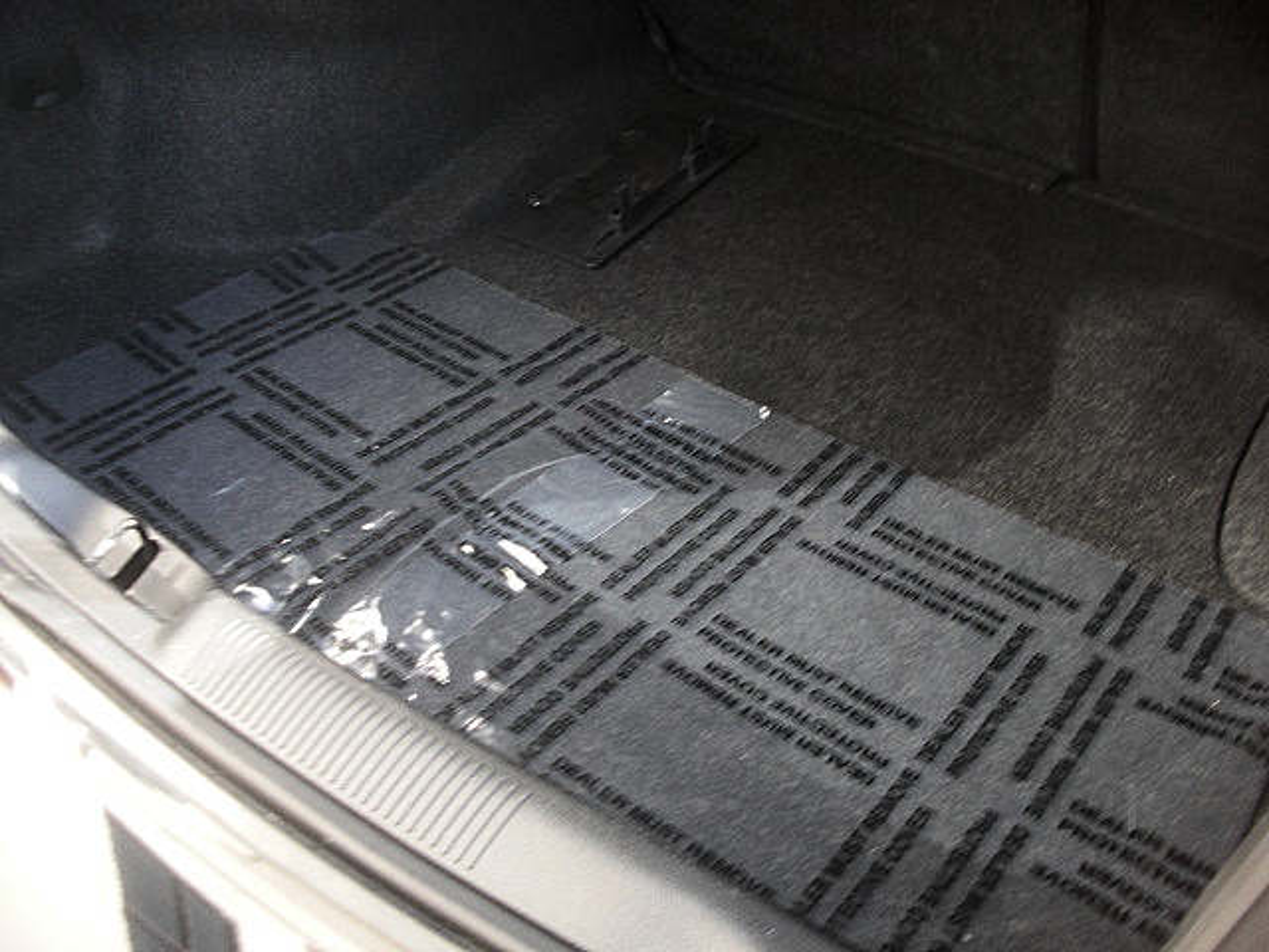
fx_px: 1320
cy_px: 476
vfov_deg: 39.7
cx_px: 634
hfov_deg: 51.4
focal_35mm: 36
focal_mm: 6.3
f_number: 2.8
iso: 100
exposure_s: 1/60
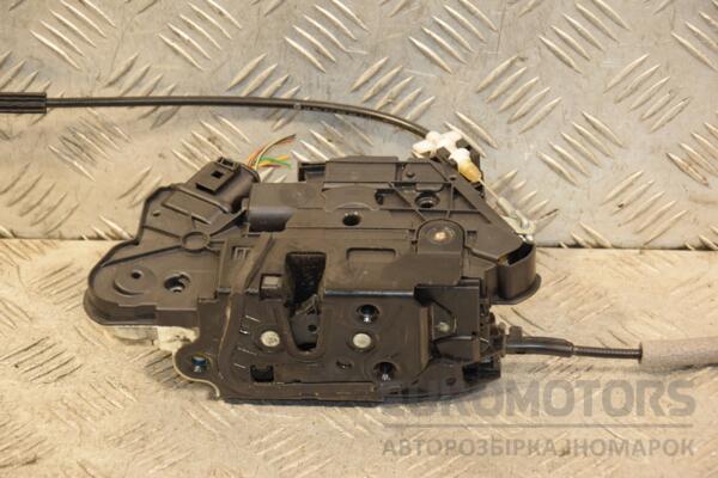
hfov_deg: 17.1
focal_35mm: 120
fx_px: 2393
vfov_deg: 11.4
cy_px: 239
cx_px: 359
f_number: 5.3
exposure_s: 1/80
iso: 800
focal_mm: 80
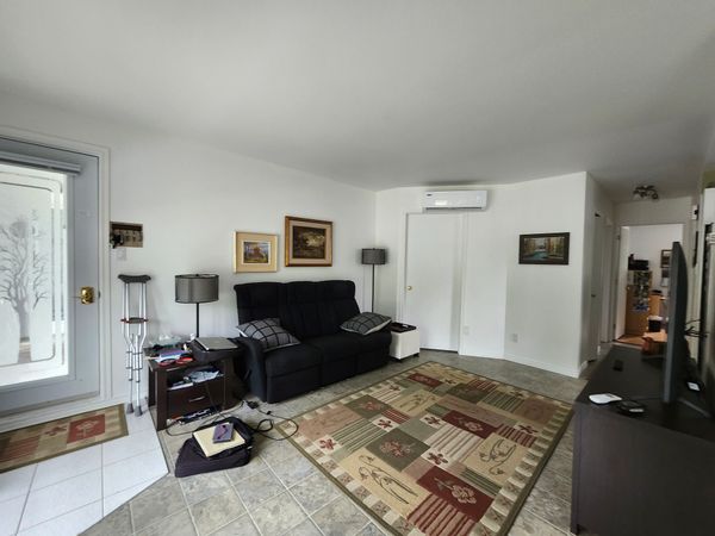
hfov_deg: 106.2
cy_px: 268
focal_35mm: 13
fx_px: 269
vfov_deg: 89.9
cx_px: 358
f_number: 2.2
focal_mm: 1.74
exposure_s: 1/60
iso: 160
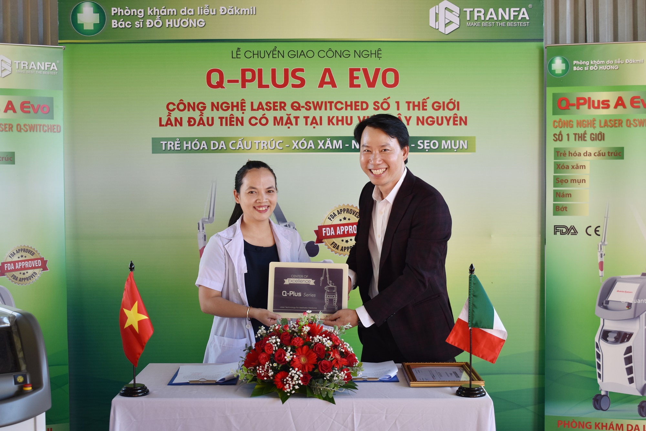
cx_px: 323
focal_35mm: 52
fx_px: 942
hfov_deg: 37.9
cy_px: 216
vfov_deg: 25.7
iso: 220
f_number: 4.5
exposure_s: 1/60
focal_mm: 35
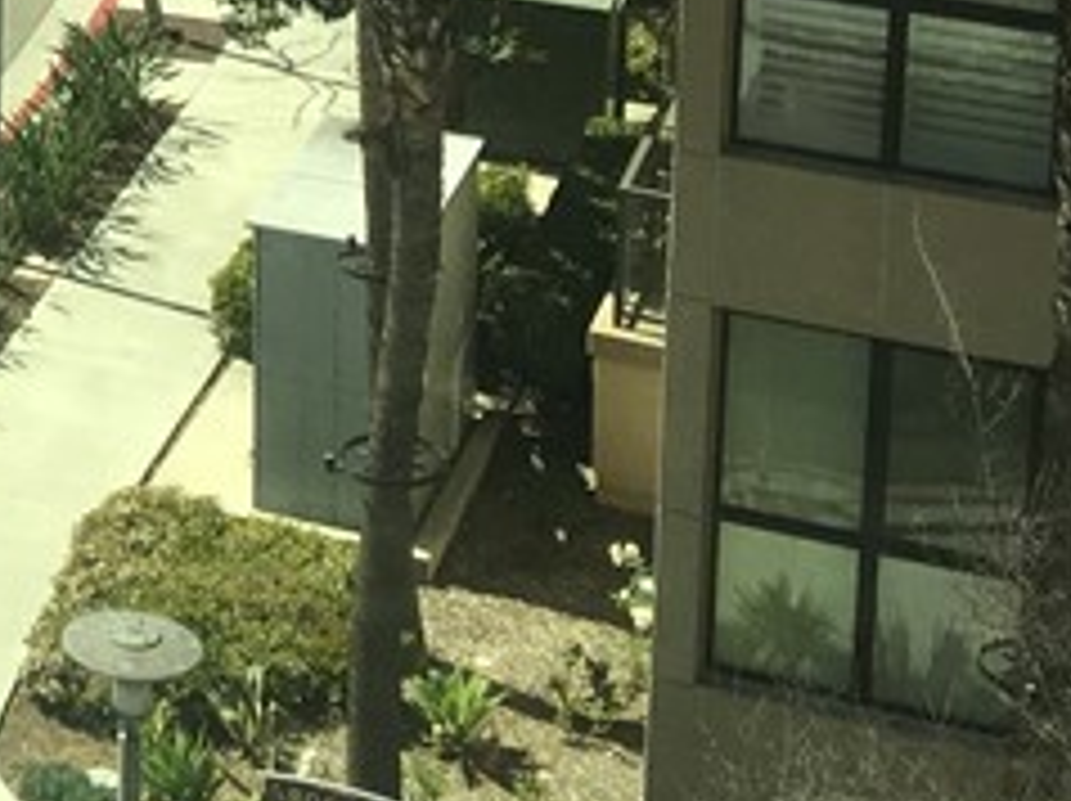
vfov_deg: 10.9
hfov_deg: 14.2
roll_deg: +0.7
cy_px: -720
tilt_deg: -8.6
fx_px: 3864
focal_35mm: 125
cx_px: -783
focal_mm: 4.15
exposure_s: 1/761
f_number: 2.2
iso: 25
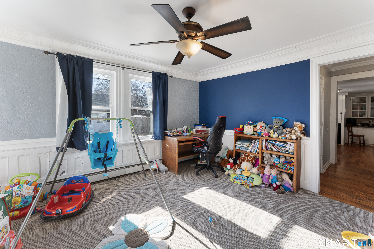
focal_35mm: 14
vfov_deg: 81.2
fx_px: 145
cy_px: 124
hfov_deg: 104.3
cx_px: 187
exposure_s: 1/20
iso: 800
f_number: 8
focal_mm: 14
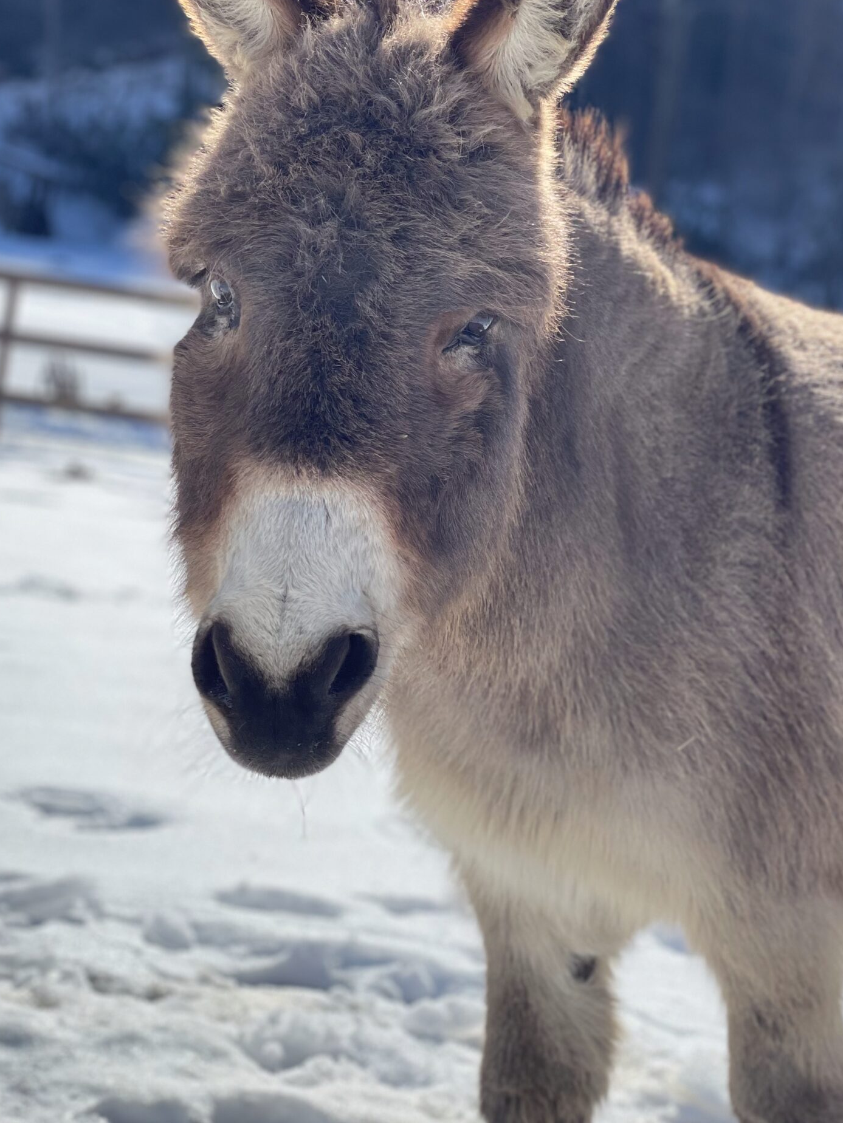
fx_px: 2338
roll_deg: -10.1
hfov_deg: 20.4
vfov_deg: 26.9
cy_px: 365
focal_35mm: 72
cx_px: 428
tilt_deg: -0.7
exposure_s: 1/2083
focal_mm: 6
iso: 32
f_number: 2
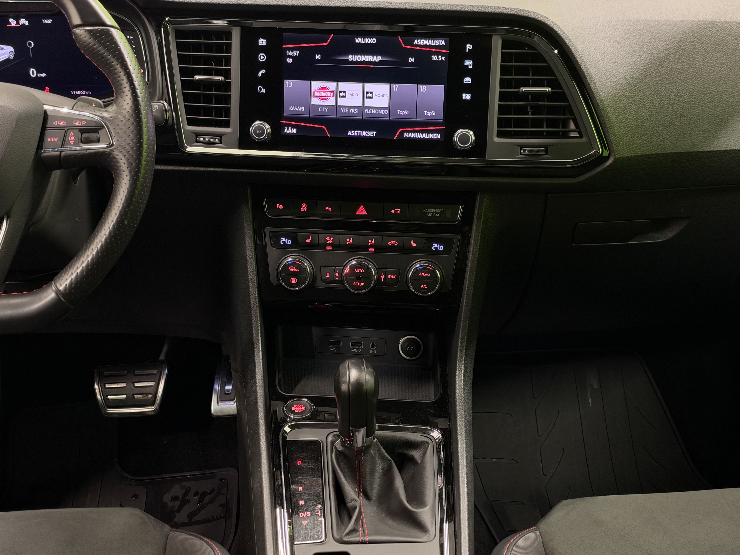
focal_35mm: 48
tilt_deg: -26.1
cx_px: 370
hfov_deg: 39.7
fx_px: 1026
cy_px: 278
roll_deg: +0.1
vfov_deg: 30.3
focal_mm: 6.93
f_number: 1.48
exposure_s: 1/33
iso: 200
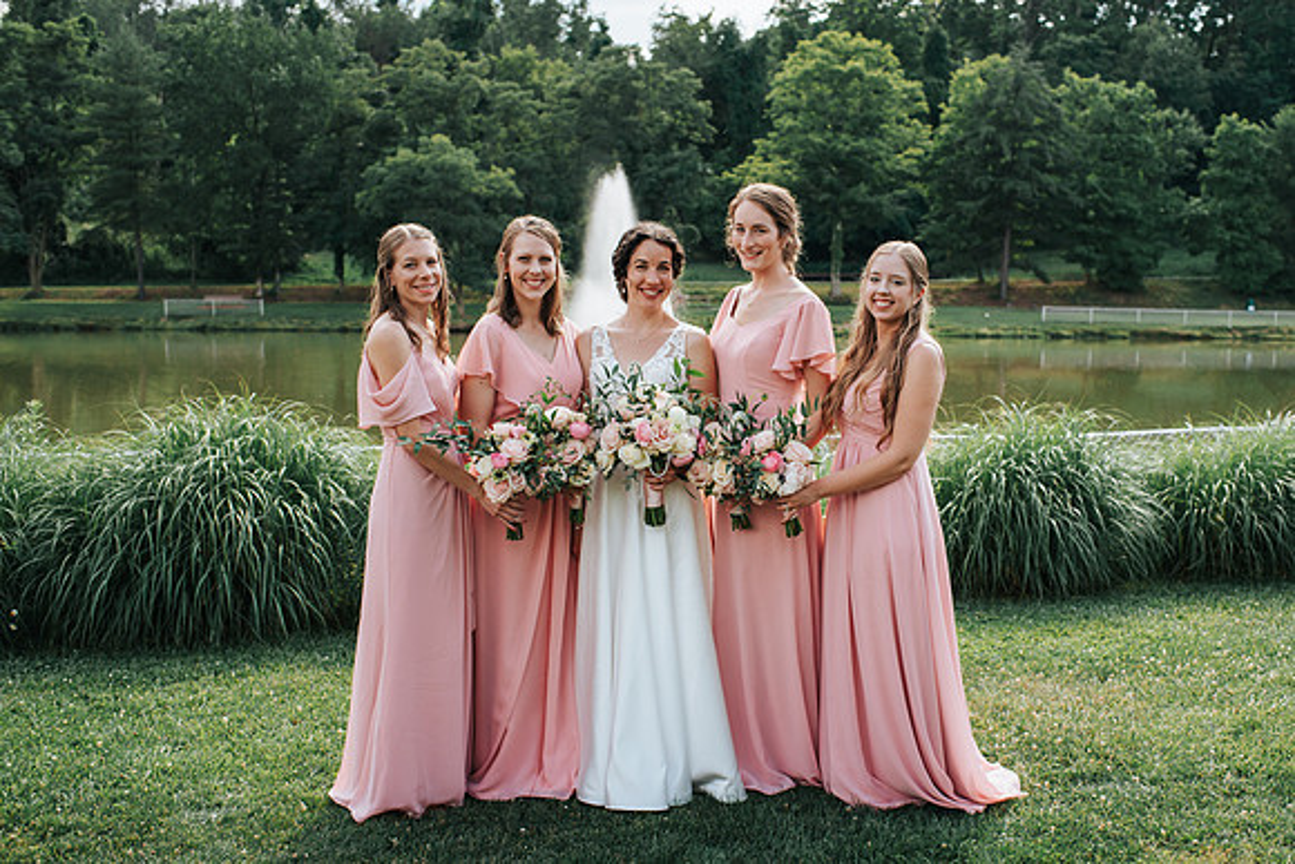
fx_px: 1431
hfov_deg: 48.6
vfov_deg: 33.6
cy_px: 432
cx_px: 719
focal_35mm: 40
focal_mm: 35
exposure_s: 1/640
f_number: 3.2
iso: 140
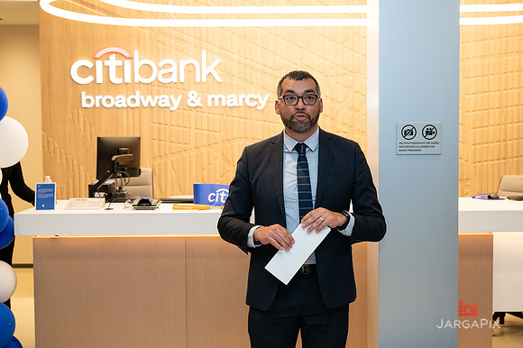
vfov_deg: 27.3
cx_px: 269
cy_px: 169
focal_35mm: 49
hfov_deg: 40.1
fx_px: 716
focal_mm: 47
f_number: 4
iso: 400
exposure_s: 1/160
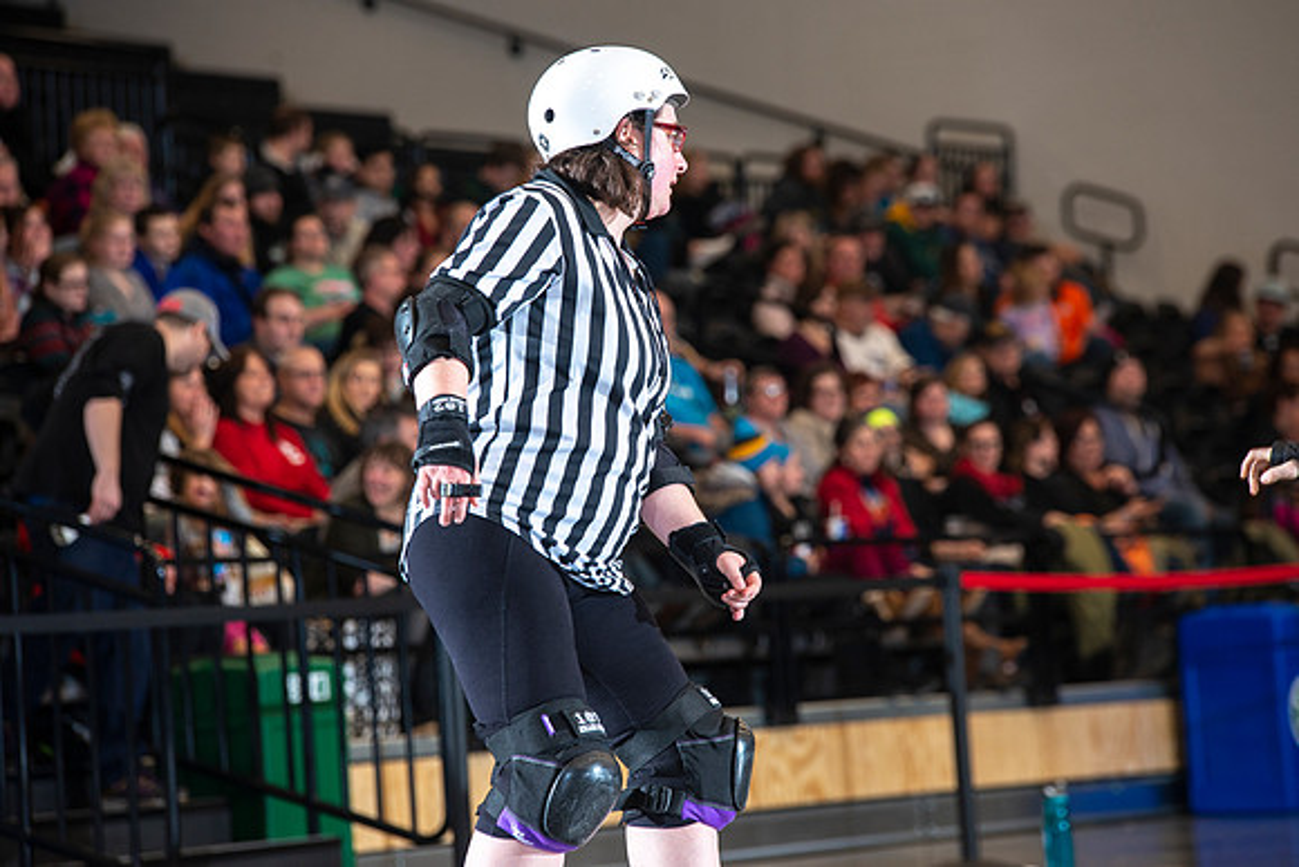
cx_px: 650
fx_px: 7218
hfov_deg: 10.3
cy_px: 434
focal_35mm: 200
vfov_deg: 6.9
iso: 500
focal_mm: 200
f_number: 5.6
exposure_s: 1/160
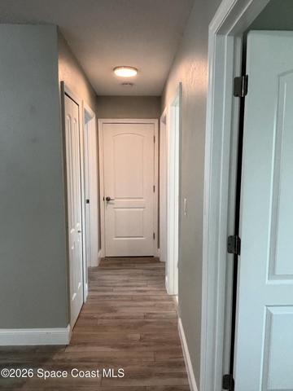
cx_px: 146
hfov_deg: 56.8
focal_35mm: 24
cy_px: 196
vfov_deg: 71.6
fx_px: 271
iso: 250
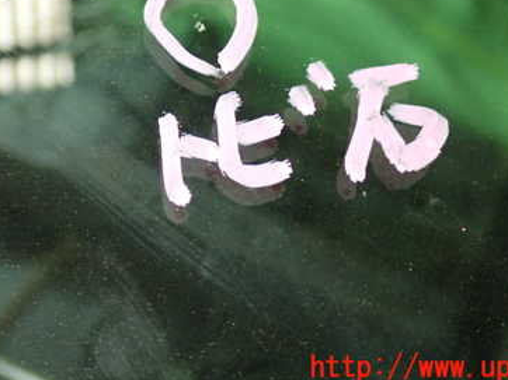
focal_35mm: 73
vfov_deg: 19.9
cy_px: 70
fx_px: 1071
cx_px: 206
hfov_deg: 26.6
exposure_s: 1/40
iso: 800
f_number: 2.9
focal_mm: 7.84
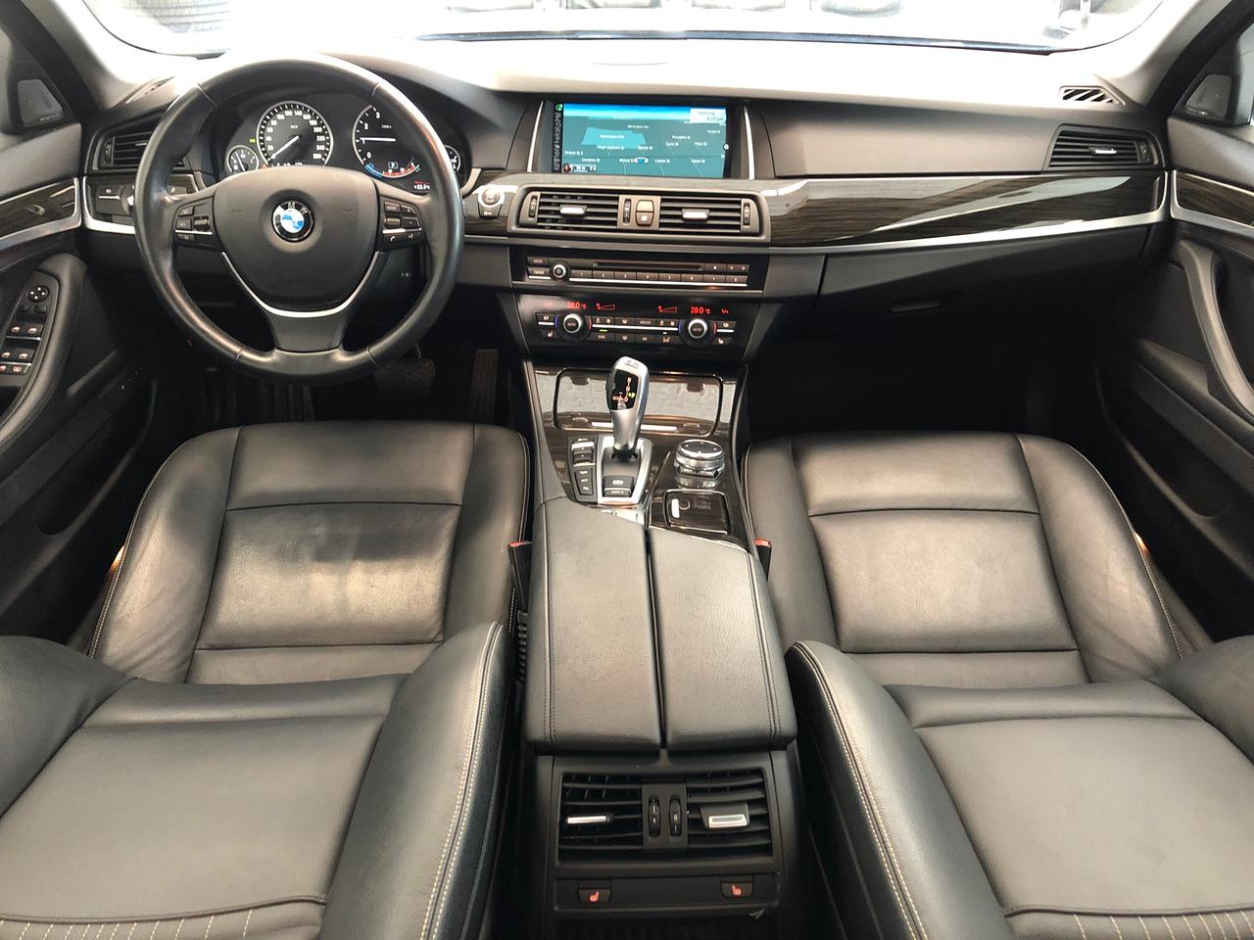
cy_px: 470
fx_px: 1014
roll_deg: -0.3
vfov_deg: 49.7
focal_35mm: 28
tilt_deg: -31.2
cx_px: 627
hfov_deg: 63.4
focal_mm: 4
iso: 100
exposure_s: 1/13
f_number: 1.8
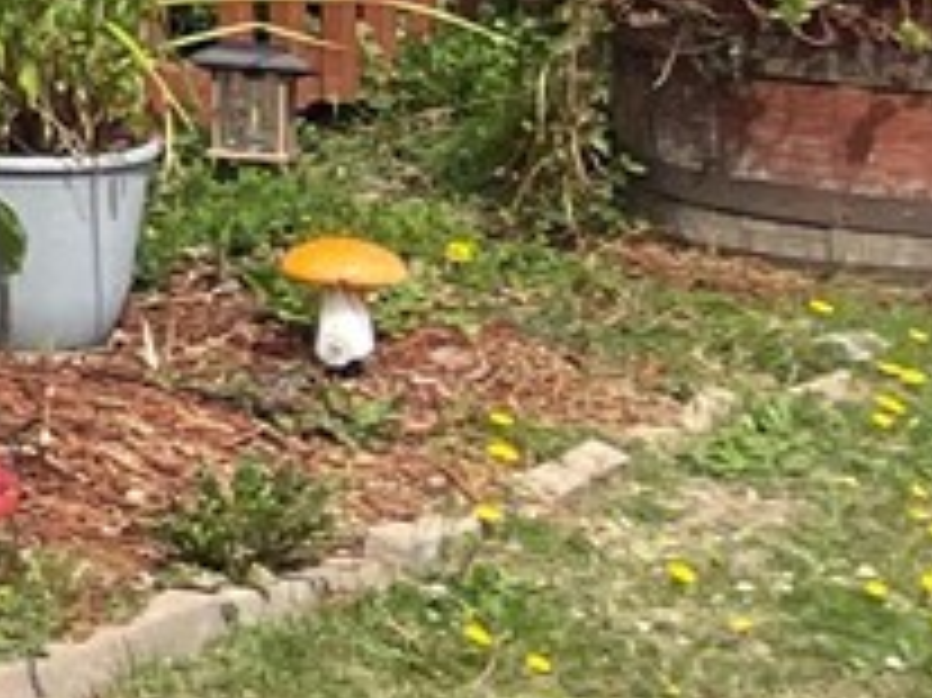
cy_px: -824
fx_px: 5193
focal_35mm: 193
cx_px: -2490
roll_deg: -0.4
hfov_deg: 7.8
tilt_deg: -1.1
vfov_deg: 7.3
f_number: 1.6
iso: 32
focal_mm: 5.1
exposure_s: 1/3344
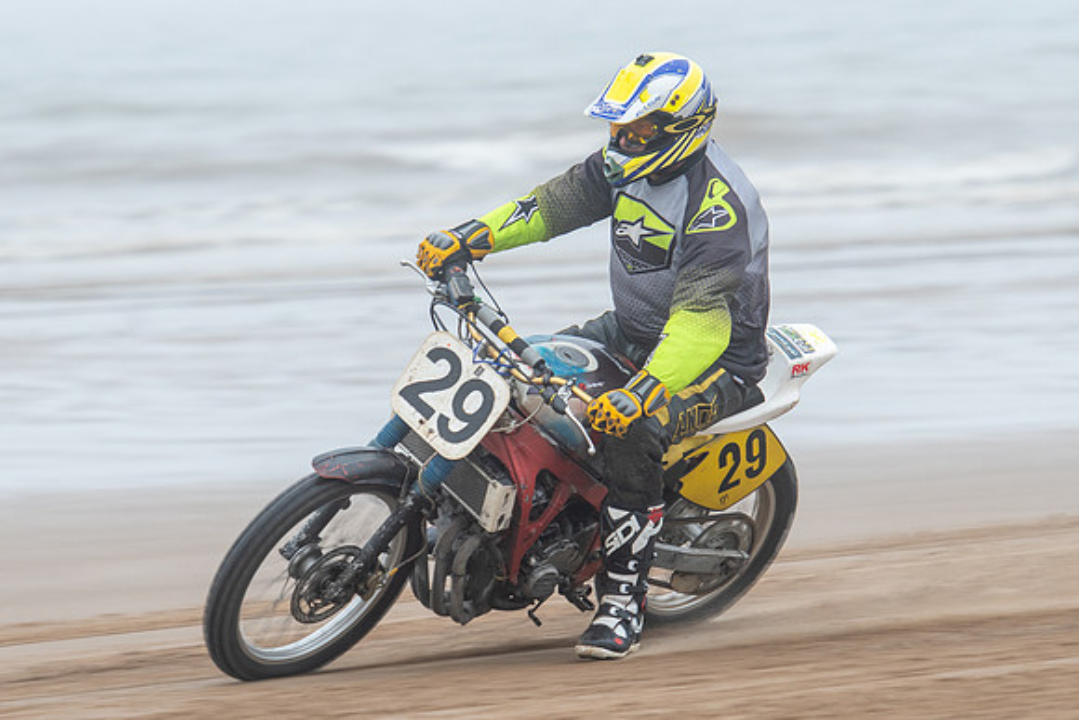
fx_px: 9477
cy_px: 433
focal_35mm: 316
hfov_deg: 6.5
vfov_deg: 4.4
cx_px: 527
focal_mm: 160
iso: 200
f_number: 4
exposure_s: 1/320
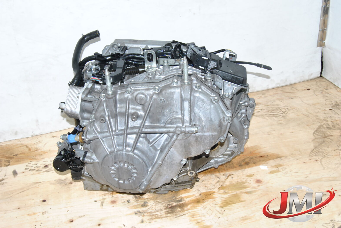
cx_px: 170
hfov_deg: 42.7
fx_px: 436
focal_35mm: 46
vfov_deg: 29.3
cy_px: 113
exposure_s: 1/200
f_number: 13
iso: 800
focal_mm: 30
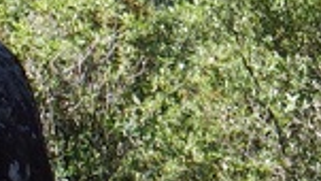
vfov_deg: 5.9
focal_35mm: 204
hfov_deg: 9.7
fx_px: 1737
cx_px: 697
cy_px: -113
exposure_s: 1/125
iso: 100
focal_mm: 18
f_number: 6.3
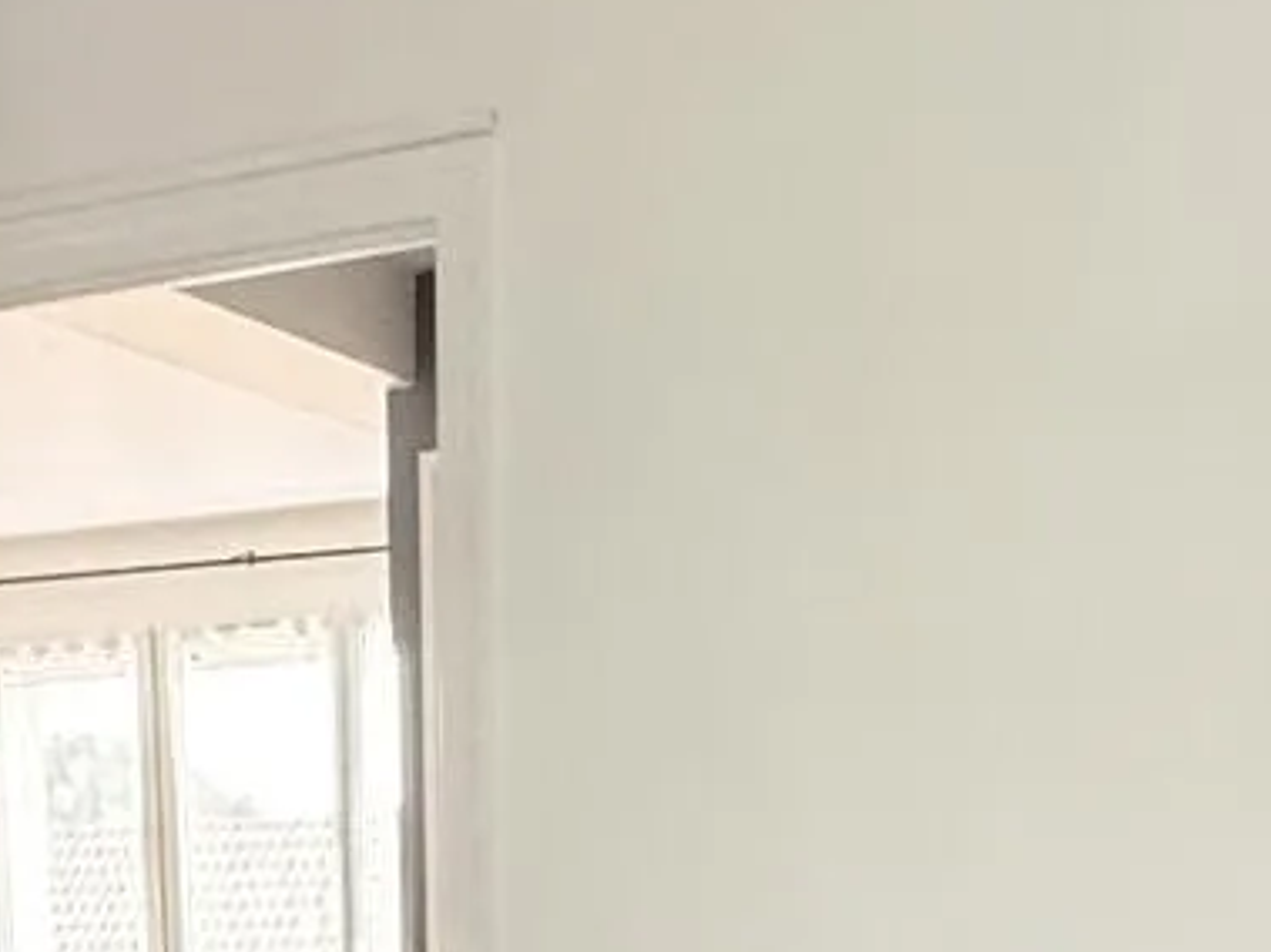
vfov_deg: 17.8
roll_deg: +2.6
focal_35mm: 71
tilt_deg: -14.0
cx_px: 164
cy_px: 1562
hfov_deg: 26.6
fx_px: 2606
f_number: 2.2
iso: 400
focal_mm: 2.22
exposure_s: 1/71
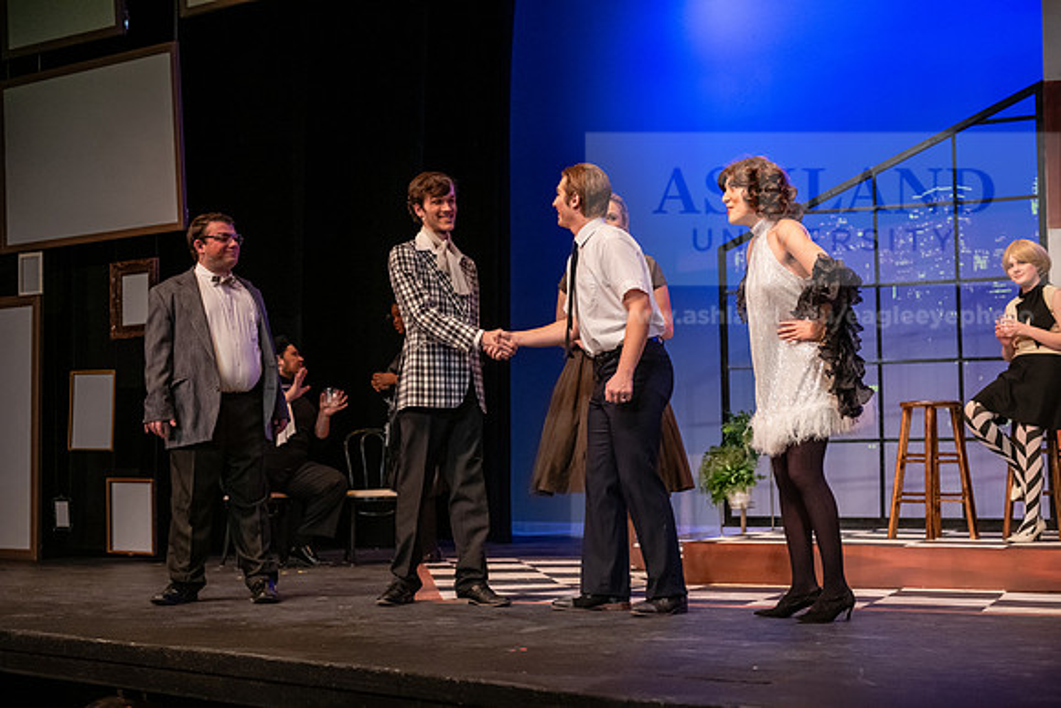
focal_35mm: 56
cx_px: 530
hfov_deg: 35.6
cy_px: 354
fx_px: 1651
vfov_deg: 24.2
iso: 3200
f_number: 3.2
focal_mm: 56
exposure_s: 1/200
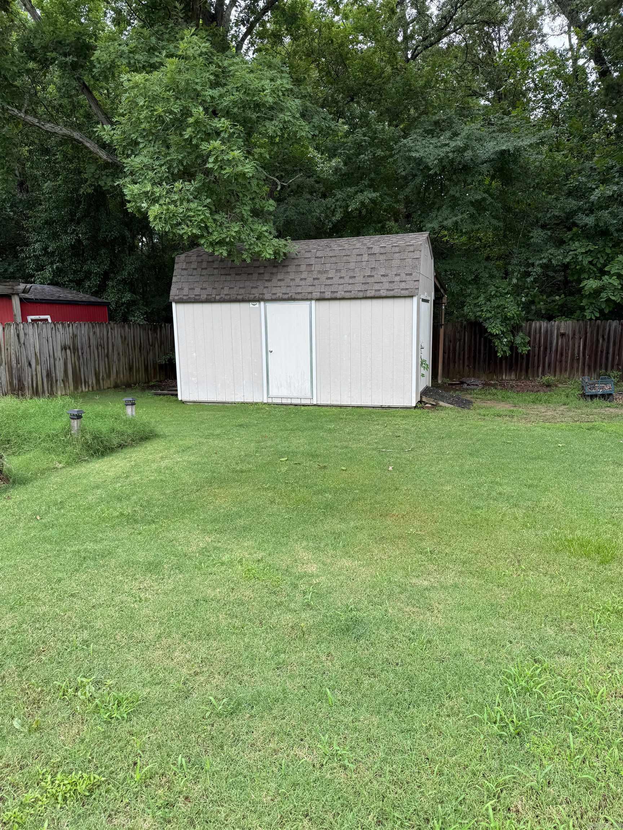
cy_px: 415
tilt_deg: -13.5
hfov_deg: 56.8
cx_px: 312
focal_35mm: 24
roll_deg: +1.1
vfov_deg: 71.6
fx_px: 576
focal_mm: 6.76
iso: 80
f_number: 1.78
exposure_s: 1/547
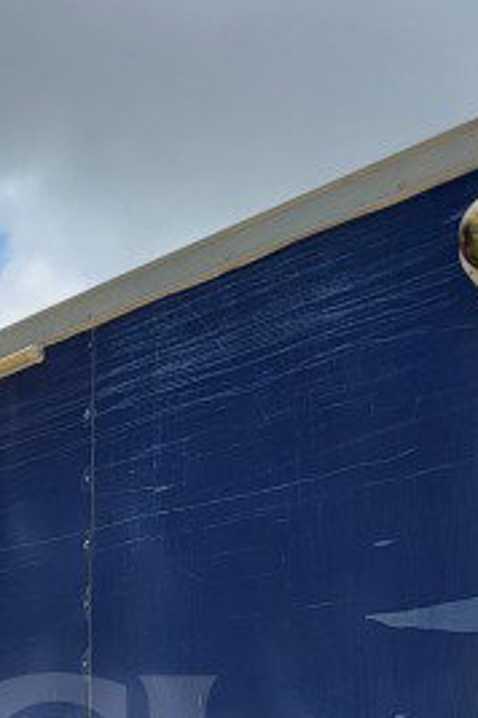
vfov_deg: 24.0
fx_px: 1514
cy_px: 889
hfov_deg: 17.4
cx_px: -27
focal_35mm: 76
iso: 16
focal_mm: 6.7
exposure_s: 1/666
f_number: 1.8
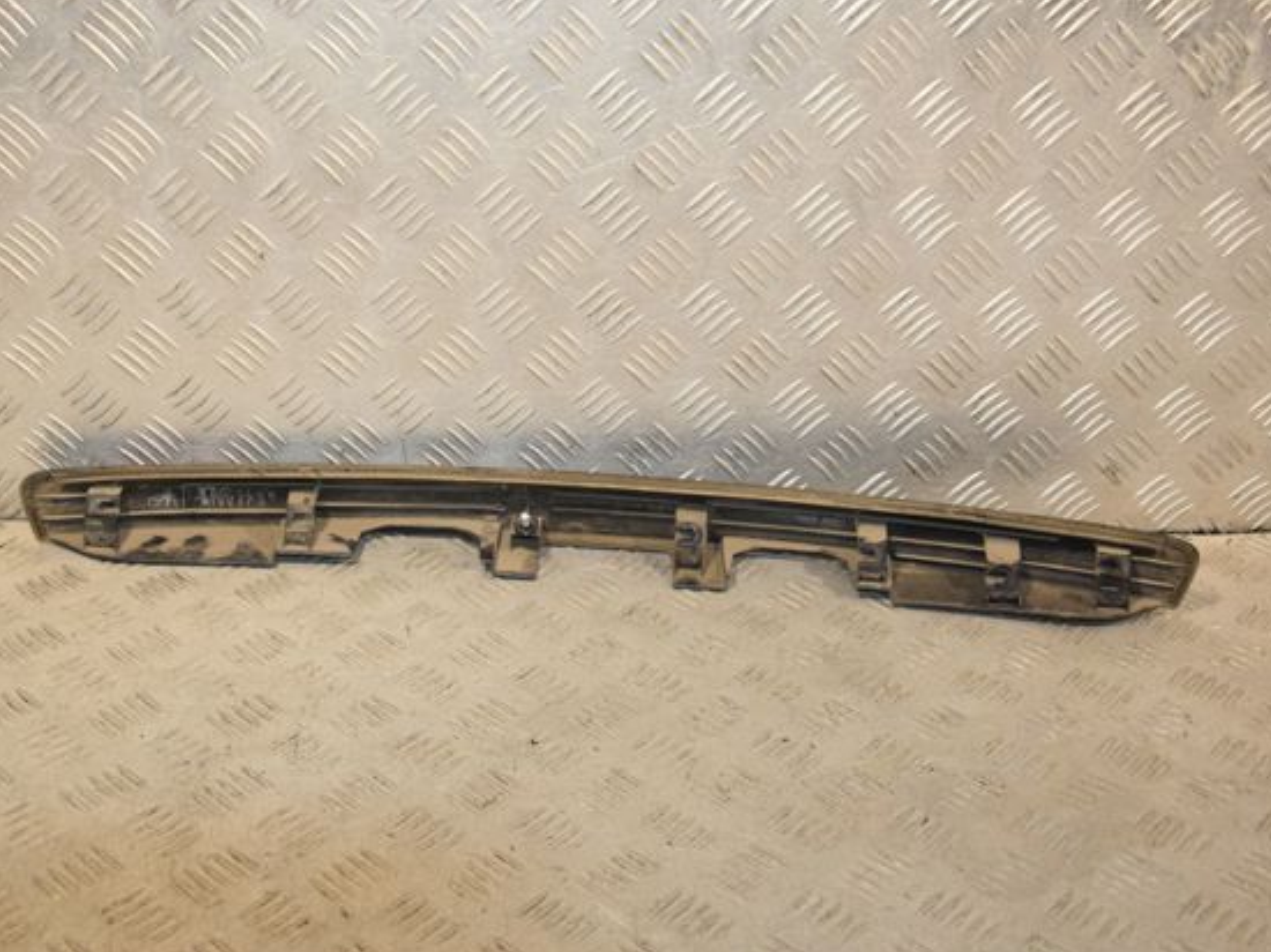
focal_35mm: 47
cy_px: 474
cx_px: 582
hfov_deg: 40.4
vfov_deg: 30.9
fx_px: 1725
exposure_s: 1/200
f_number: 5.6
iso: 800
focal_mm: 28
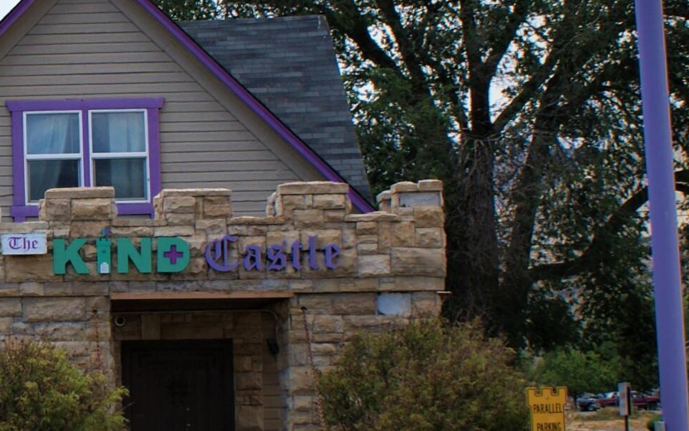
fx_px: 1953
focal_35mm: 104
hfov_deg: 19.0
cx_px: -125
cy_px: 222
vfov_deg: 12.6
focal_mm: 22
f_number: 10
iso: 100
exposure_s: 1/125
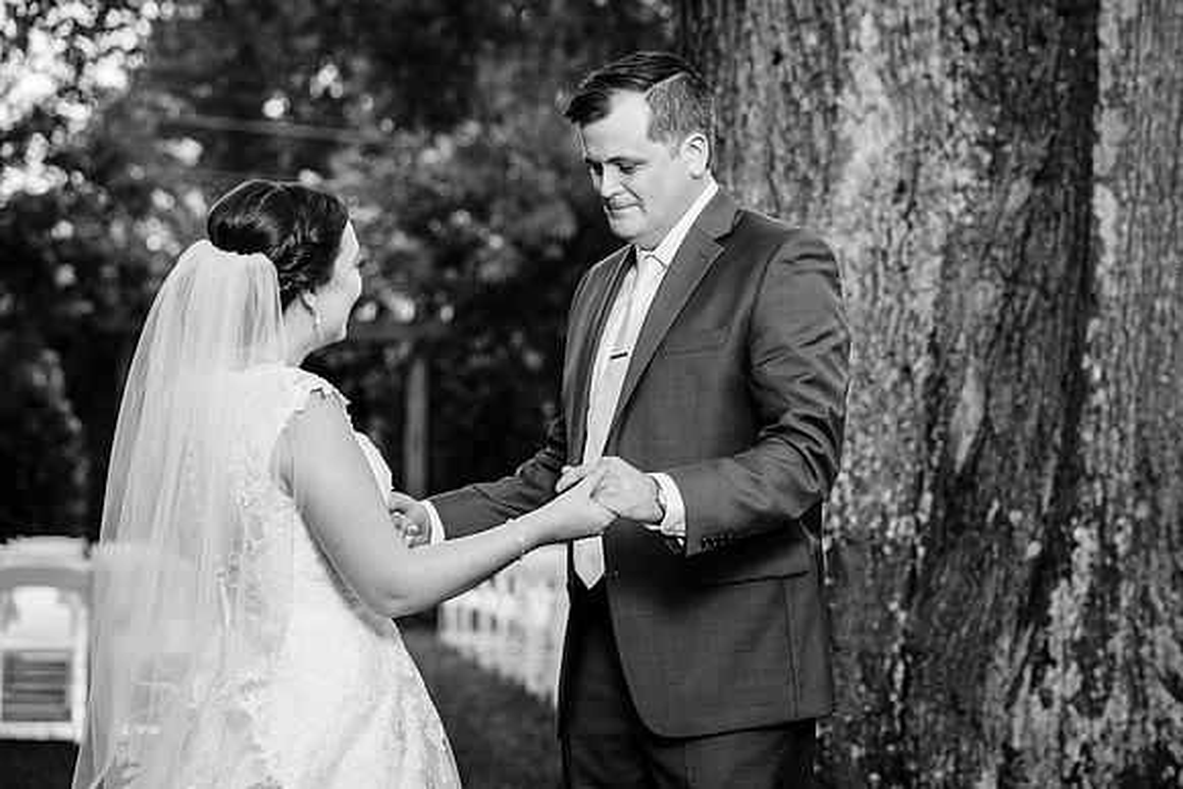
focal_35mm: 104
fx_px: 3414
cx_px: 675
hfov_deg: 19.6
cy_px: 403
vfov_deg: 13.2
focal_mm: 91
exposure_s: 1/200
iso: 100
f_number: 4
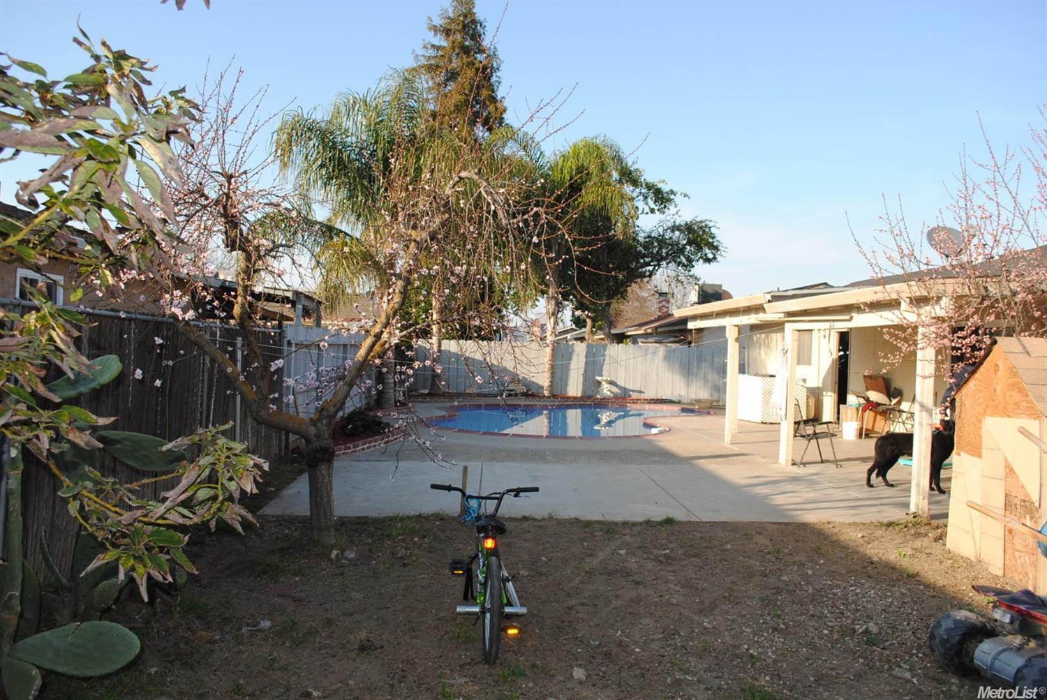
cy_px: 350
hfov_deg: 67.3
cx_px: 524
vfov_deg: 48.0
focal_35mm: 27
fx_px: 786
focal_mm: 18
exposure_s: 1/200
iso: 100
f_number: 5.6
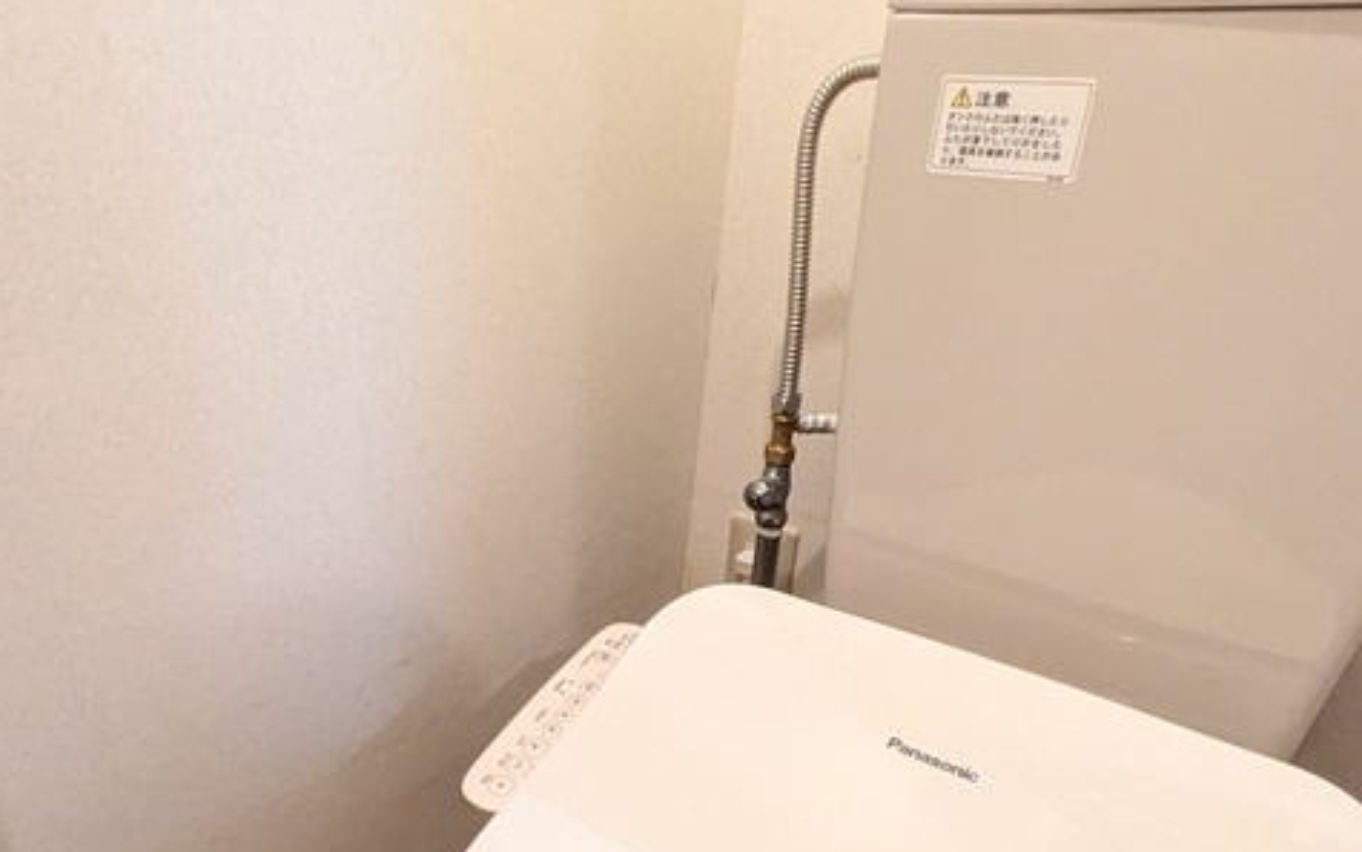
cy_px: 657
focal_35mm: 30
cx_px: 444
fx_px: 1114
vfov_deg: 40.5
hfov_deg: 61.2
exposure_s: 1/30
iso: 1191
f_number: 2.2
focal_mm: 1.83
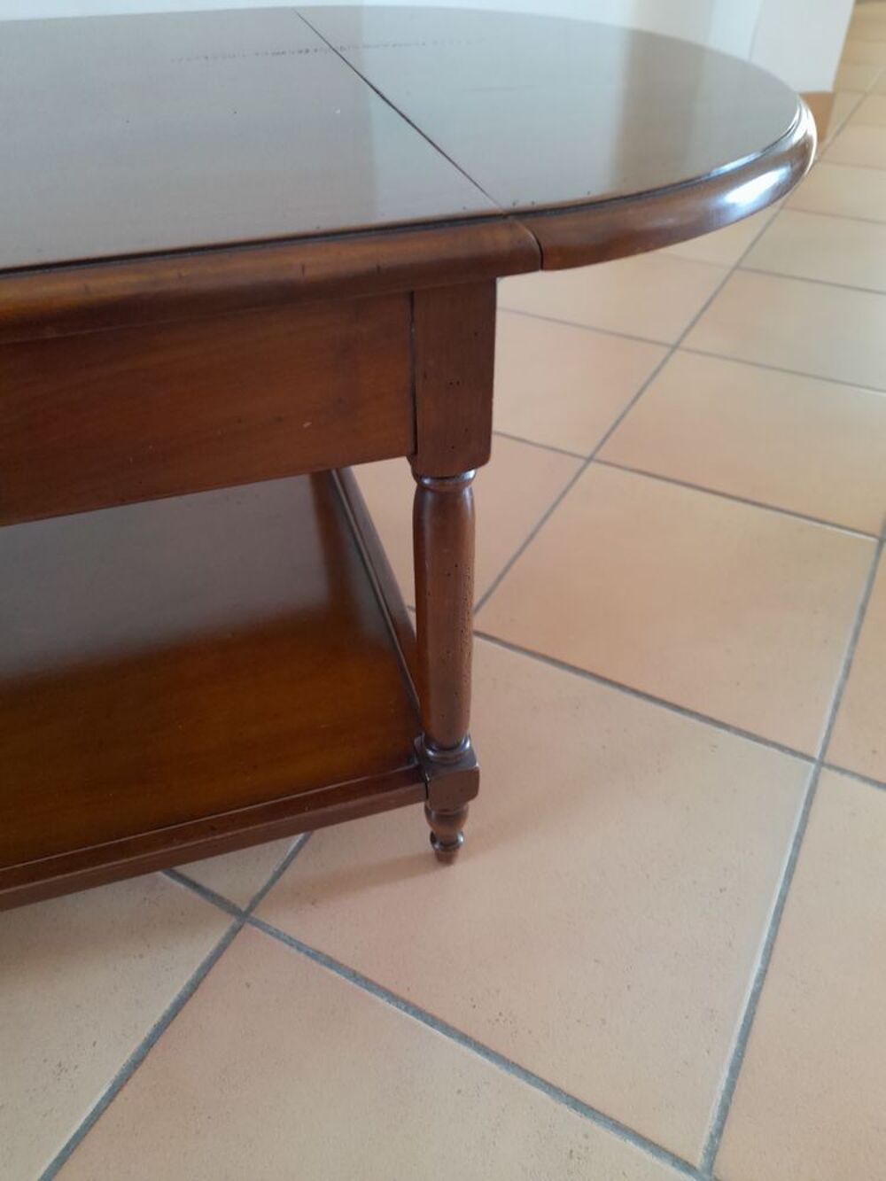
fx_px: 853
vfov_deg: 69.4
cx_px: 443
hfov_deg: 54.9
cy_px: 590
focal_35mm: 25
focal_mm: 4.6
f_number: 2
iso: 320
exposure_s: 1/50
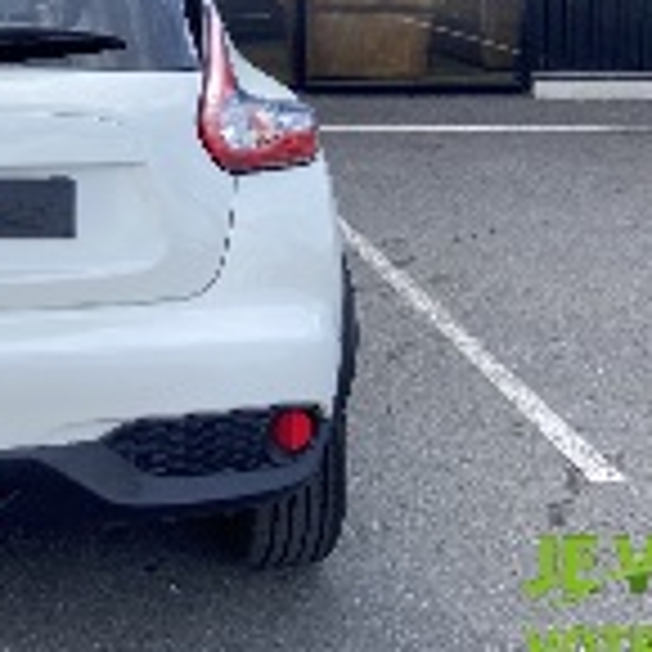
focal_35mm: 66
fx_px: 1406
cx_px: -63
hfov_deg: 24.4
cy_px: 4
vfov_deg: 24.9
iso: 32
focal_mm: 4.25
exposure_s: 1/1072
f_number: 1.8
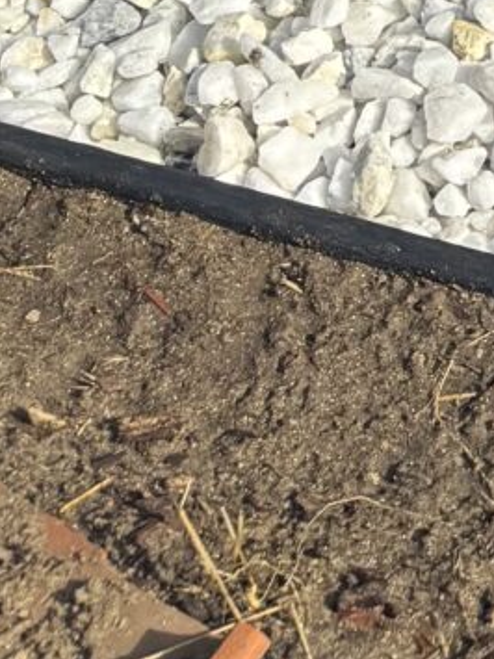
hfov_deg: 8.0
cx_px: 1125
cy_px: -1299
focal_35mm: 173
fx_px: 3294
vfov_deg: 9.2
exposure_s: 1/1560
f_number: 1.78
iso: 80
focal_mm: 6.76
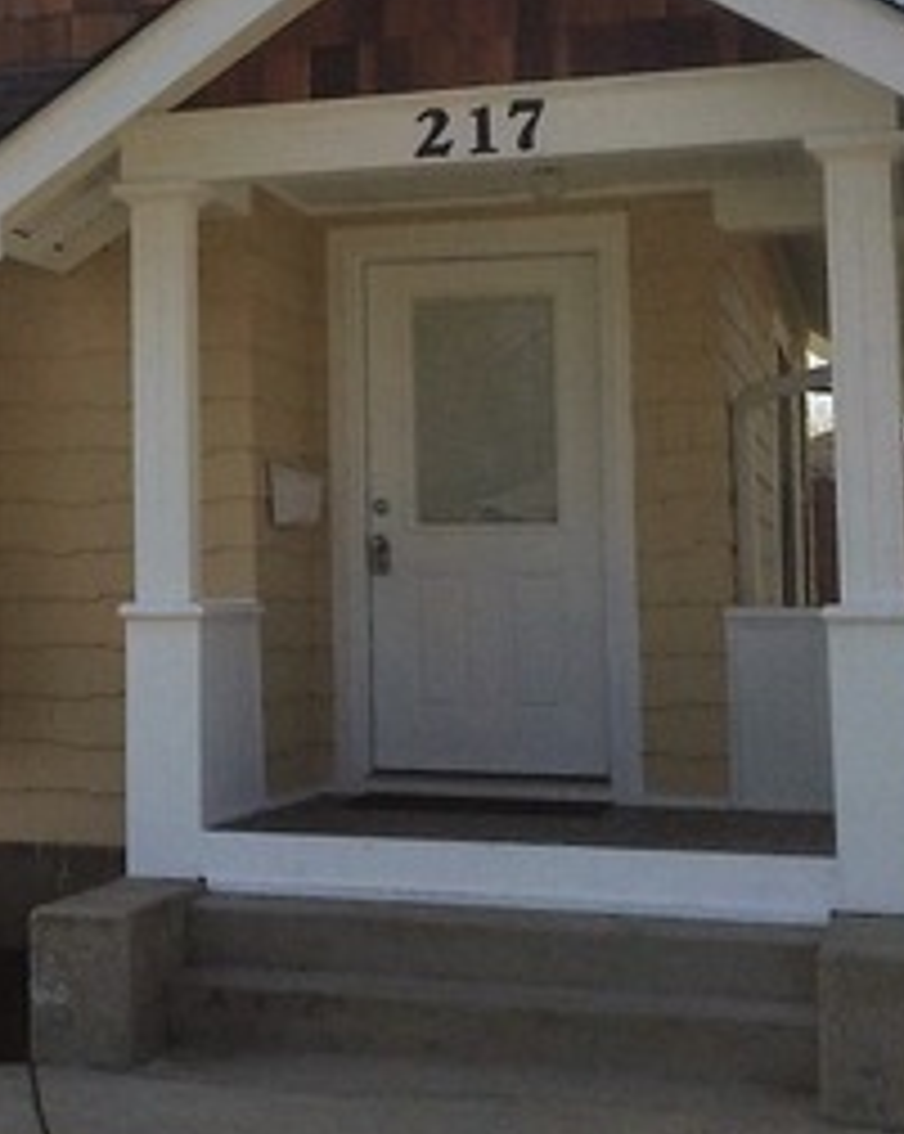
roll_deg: -1.7
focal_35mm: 72
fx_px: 2412
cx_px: -270
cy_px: 396
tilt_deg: +5.8
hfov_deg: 19.6
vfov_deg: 26.3
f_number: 2.2
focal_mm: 4.15
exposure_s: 1/2283
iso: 32
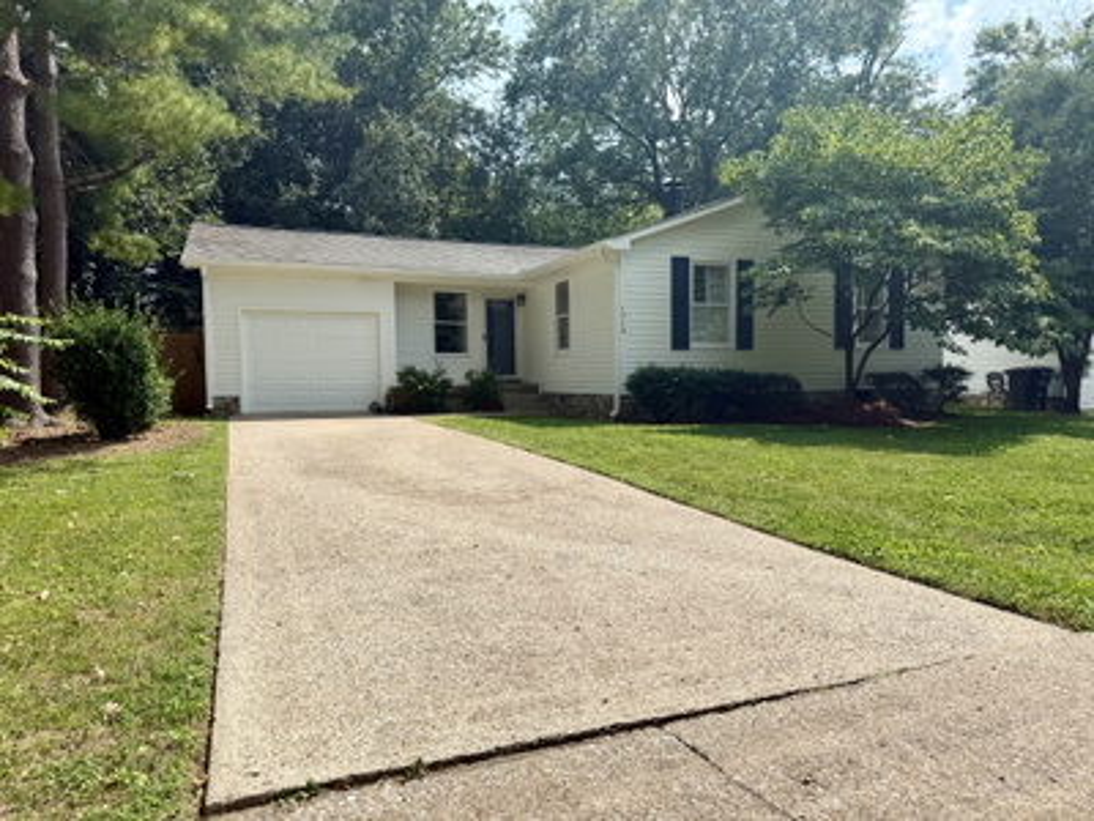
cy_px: 410
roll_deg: +0.9
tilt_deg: -3.1
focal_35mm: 24
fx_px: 758
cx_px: 547
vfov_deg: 56.8
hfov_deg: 71.6
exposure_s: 1/3953
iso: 80
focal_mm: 6.76
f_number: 1.78
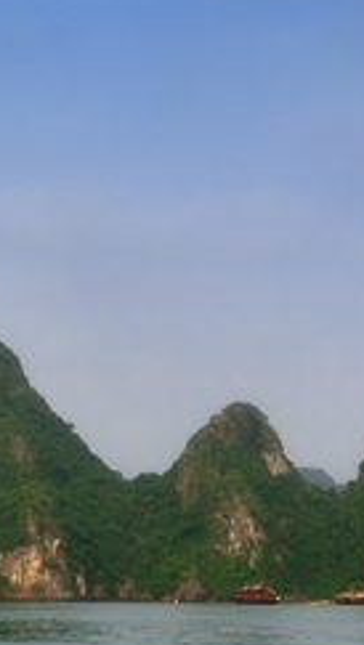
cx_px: -72
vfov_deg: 17.2
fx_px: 2124
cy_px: 455
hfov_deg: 9.7
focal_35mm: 124
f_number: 5.6
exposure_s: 1/800
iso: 200
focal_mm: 24
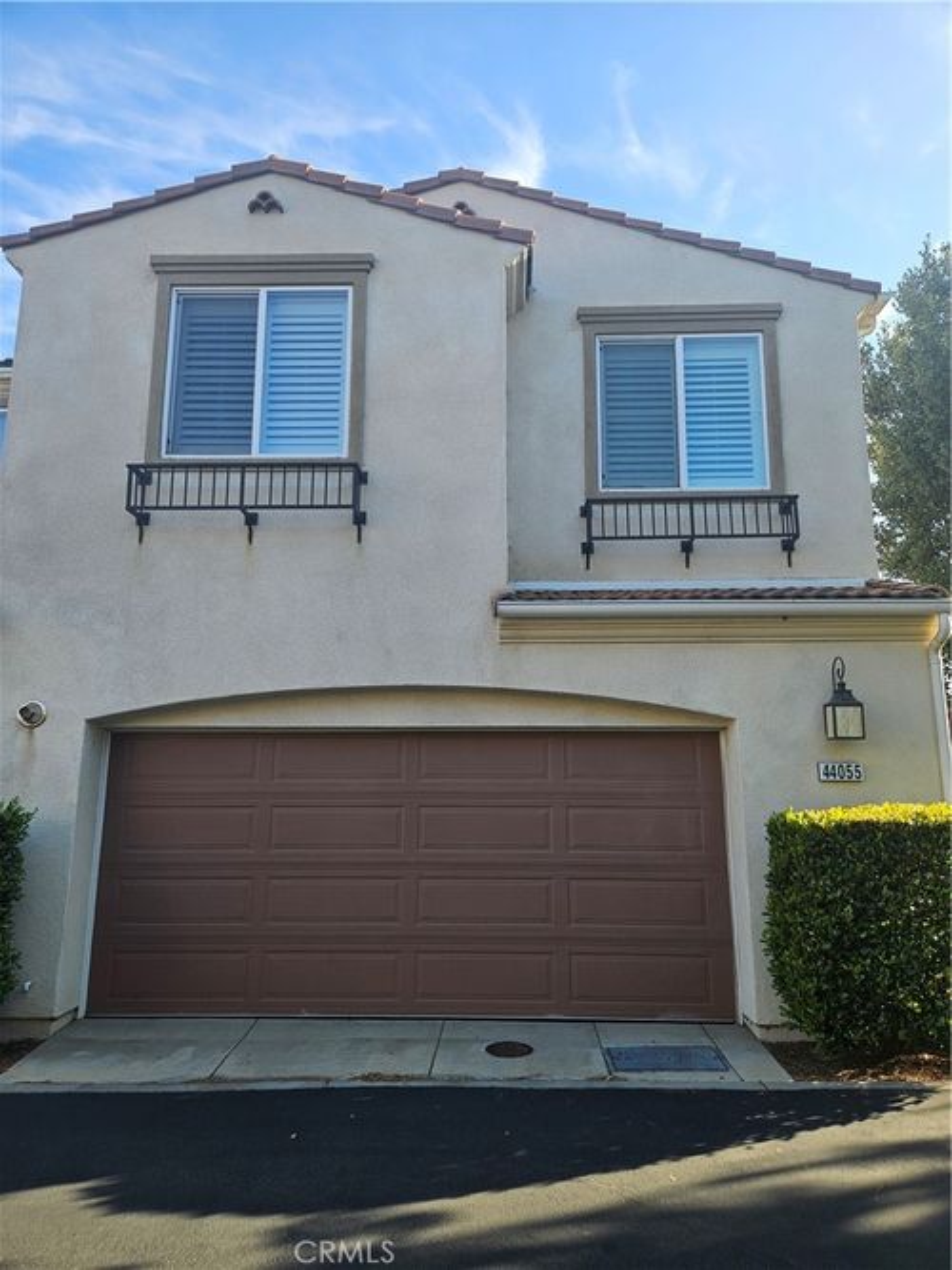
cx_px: 476
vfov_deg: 73.9
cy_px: 635
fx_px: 844
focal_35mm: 23
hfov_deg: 58.9
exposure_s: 1/430
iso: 25
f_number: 1.8
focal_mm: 5.4
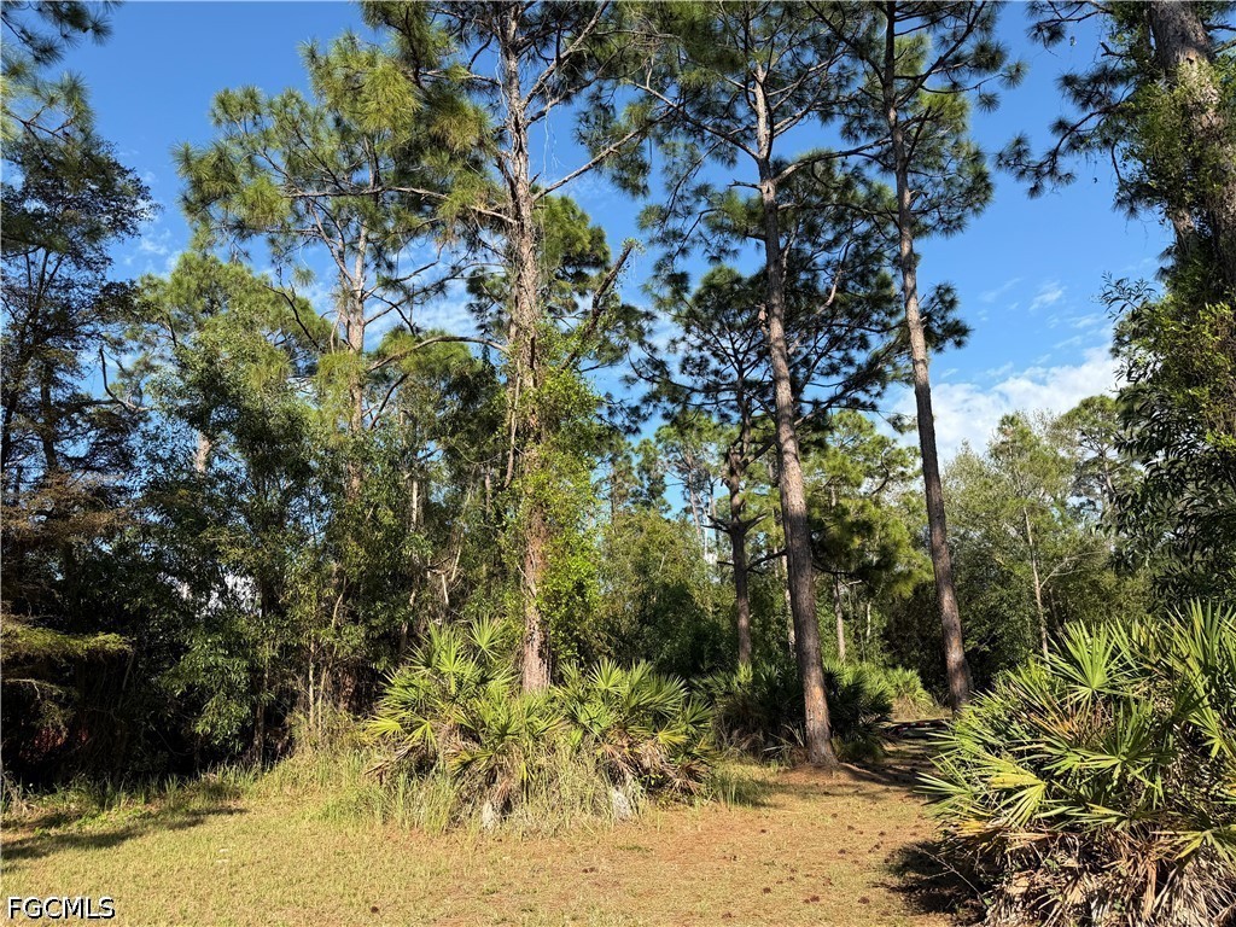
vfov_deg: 56.8
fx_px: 857
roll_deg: +1.7
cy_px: 464
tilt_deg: +13.8
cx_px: 618
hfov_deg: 71.6
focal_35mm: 24
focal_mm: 6.76
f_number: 1.78
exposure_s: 1/2525
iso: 80
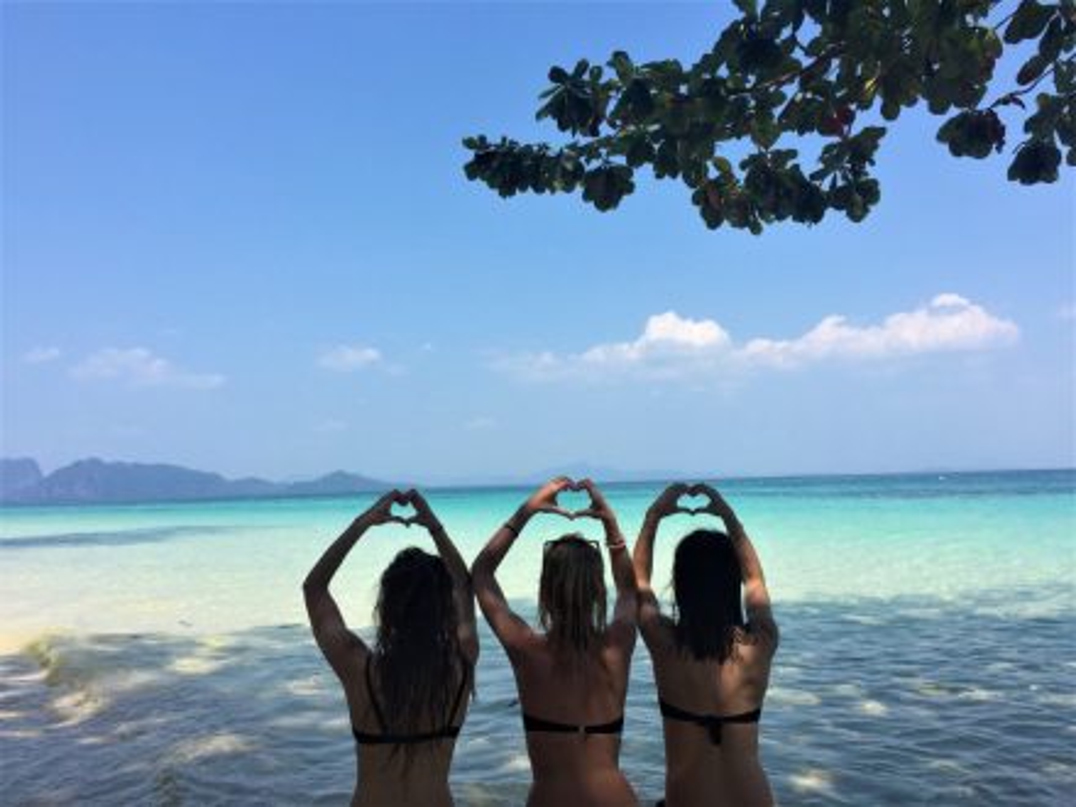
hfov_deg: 61.7
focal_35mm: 29
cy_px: 404
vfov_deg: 48.2
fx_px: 901
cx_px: 538
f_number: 2.2
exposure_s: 1/2198
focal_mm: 4.15
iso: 32
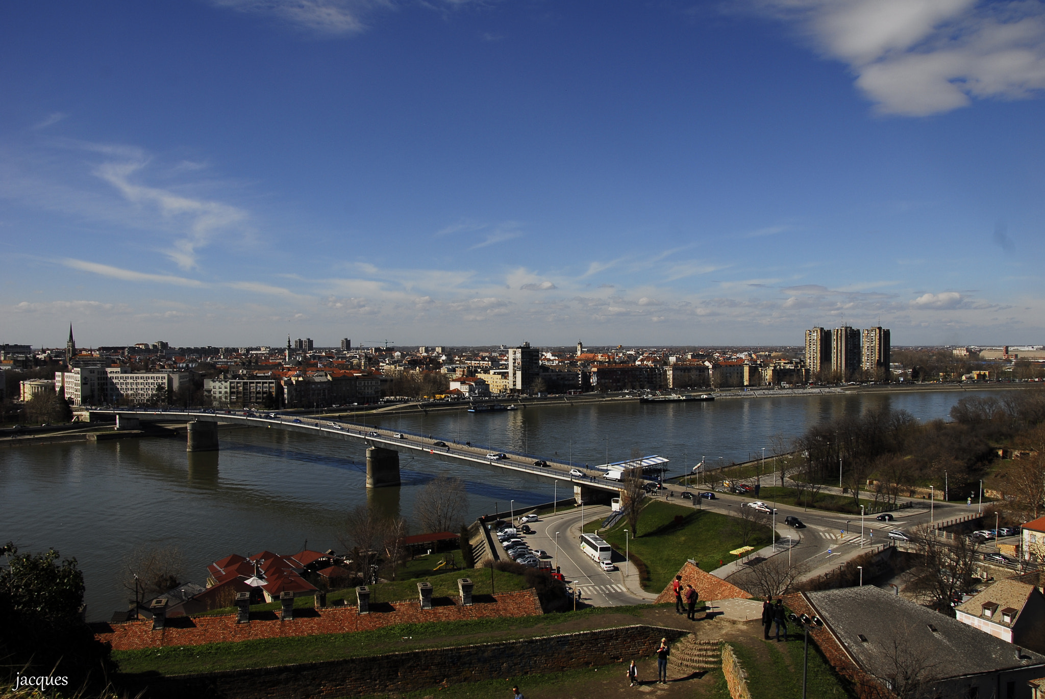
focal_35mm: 27
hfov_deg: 67.3
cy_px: 350
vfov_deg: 48.1
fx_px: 785
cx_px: 522
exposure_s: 1/400
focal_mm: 18
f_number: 8
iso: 100
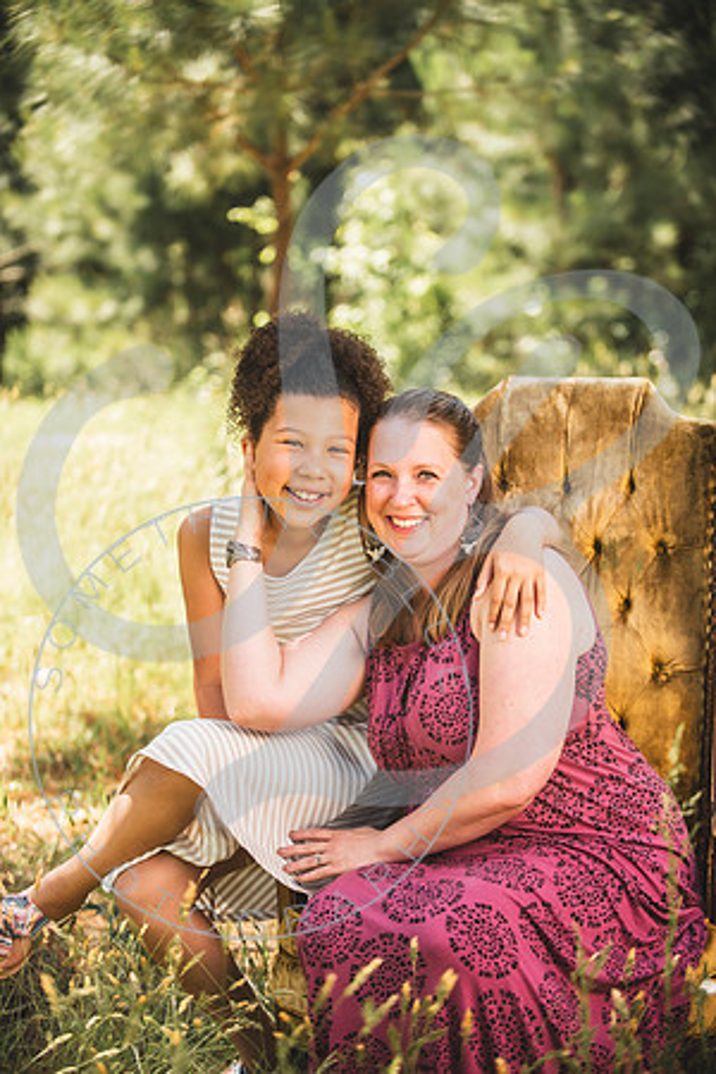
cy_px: 537
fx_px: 2327
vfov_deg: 26.0
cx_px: 358
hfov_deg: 17.5
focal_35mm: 78
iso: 100
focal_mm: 78
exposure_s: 1/400
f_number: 2.8
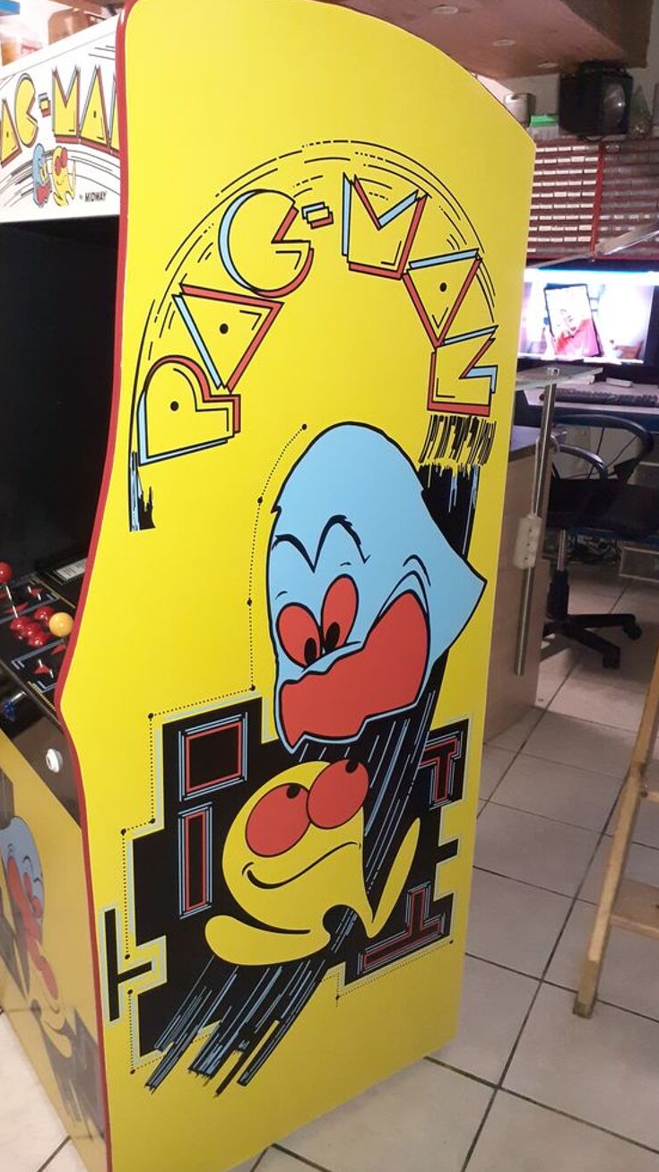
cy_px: 591
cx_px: 238
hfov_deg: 38.6
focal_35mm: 30
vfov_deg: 64.3
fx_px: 932
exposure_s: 1/20
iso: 1000
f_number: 1.9
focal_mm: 3.6
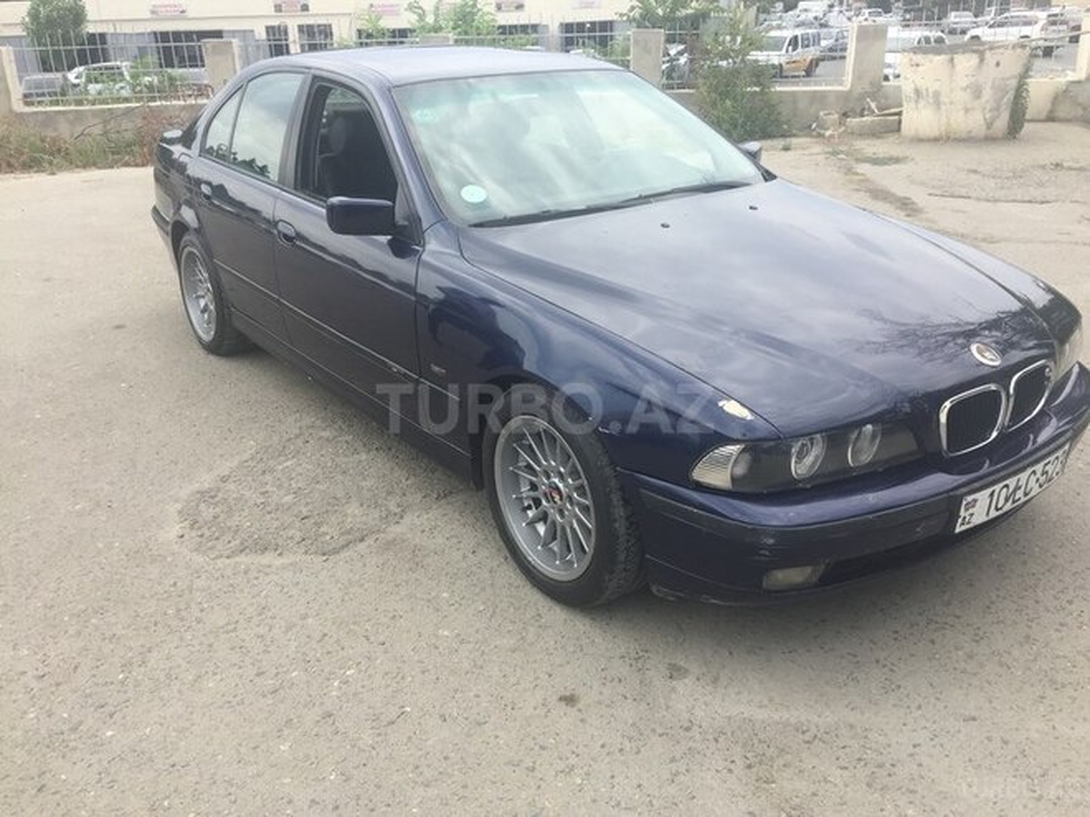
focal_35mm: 29
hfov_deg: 61.7
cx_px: 545
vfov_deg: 48.2
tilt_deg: -23.9
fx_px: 913
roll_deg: +0.9
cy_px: 408
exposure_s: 1/719
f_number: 2.2
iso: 32
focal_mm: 4.15
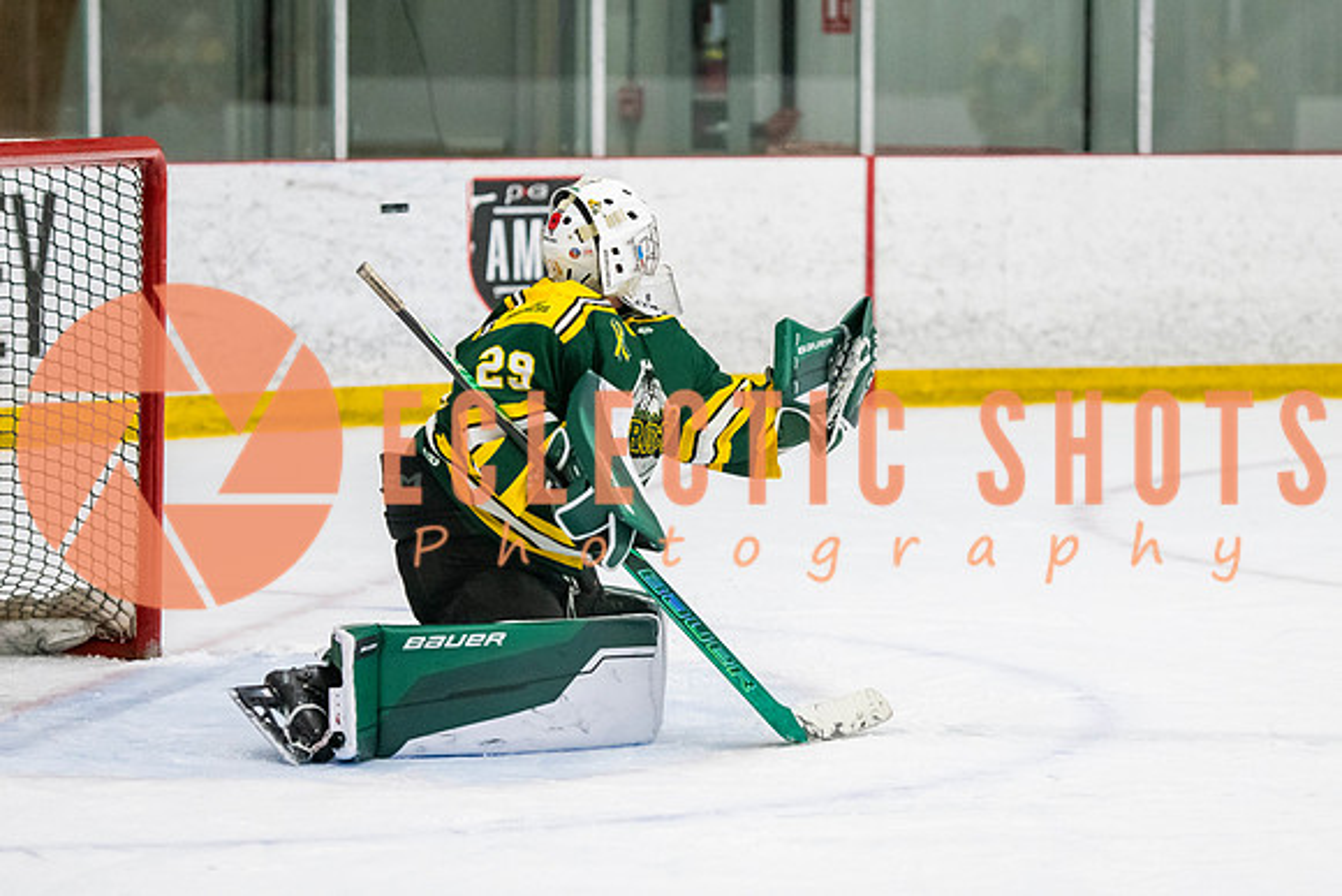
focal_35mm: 165
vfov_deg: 8.3
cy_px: 430
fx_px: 6156
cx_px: 675
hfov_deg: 12.4
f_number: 3.2
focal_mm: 105
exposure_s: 1/640
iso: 2500
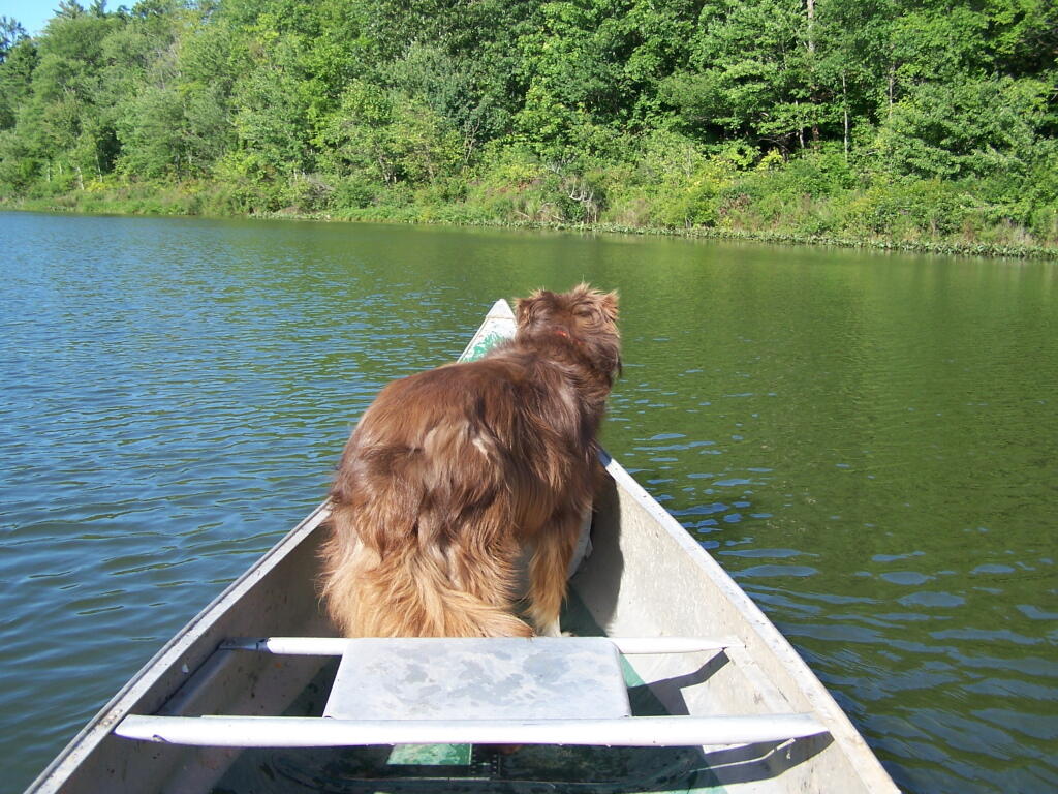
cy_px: 397
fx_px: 1161
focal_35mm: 38
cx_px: 529
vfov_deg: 37.7
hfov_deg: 49.0
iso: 80
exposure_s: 1/500
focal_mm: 6.3
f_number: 2.8
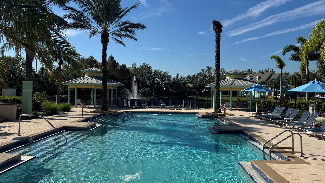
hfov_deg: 69.8
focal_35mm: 27
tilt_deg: +1.1
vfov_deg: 42.9
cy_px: 88
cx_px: 167
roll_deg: -1.4
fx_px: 233
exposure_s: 1/7092
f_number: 1.78
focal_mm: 6.76
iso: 80
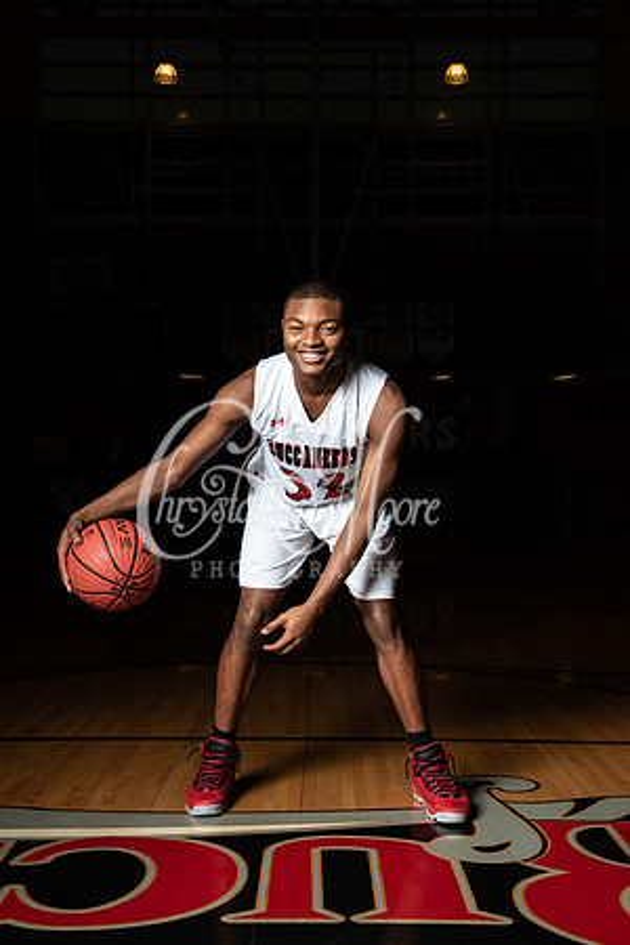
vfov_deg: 43.6
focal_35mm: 45
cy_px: 472
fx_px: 1181
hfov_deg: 29.9
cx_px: 315
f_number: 14
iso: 320
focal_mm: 45
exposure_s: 1/200
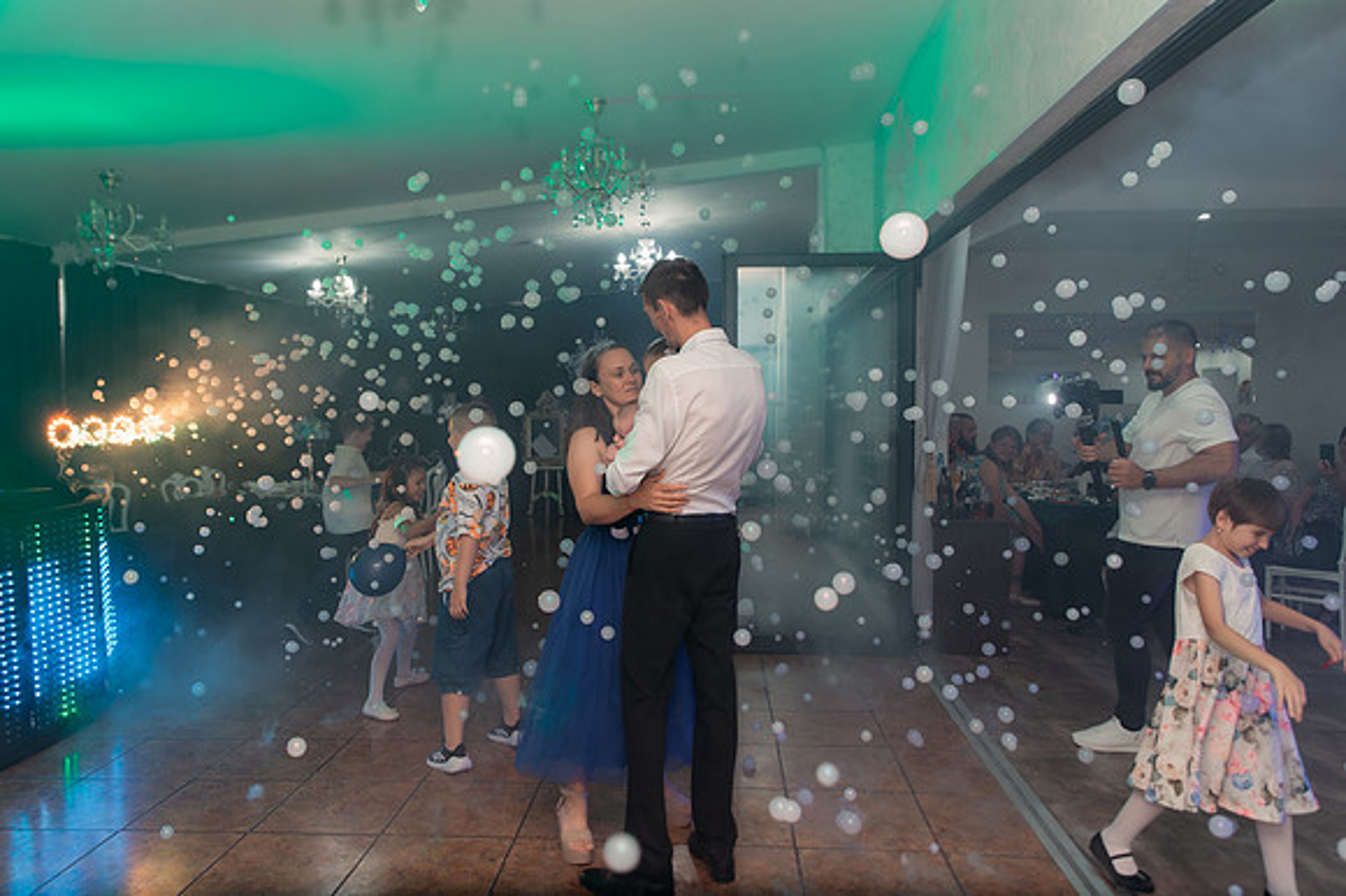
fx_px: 964
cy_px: 414
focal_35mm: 26
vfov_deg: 49.8
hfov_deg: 69.7
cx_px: 622
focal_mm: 24
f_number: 3.5
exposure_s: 1/250
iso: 2000
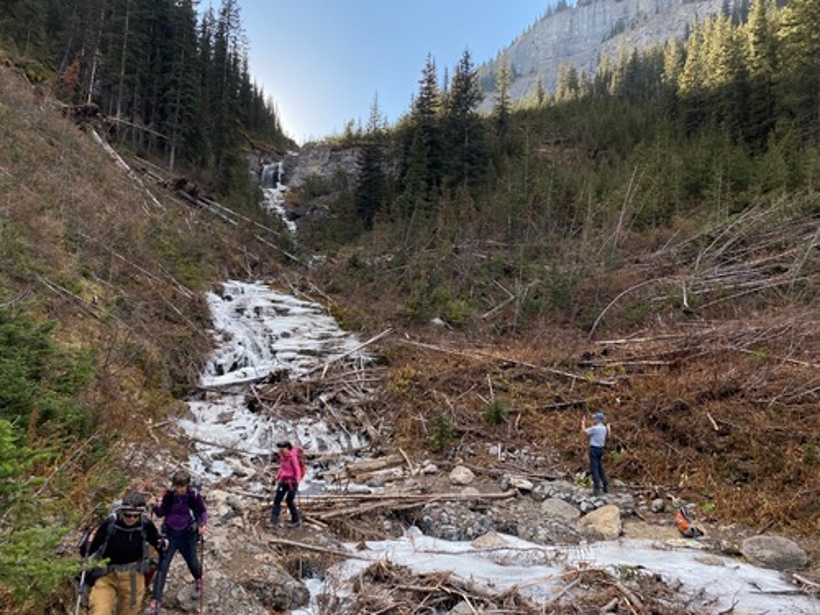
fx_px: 616
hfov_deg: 67.3
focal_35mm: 26
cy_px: 308
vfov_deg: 53.1
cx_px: 410
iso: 32
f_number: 1.8
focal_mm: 4.25
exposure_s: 1/1043
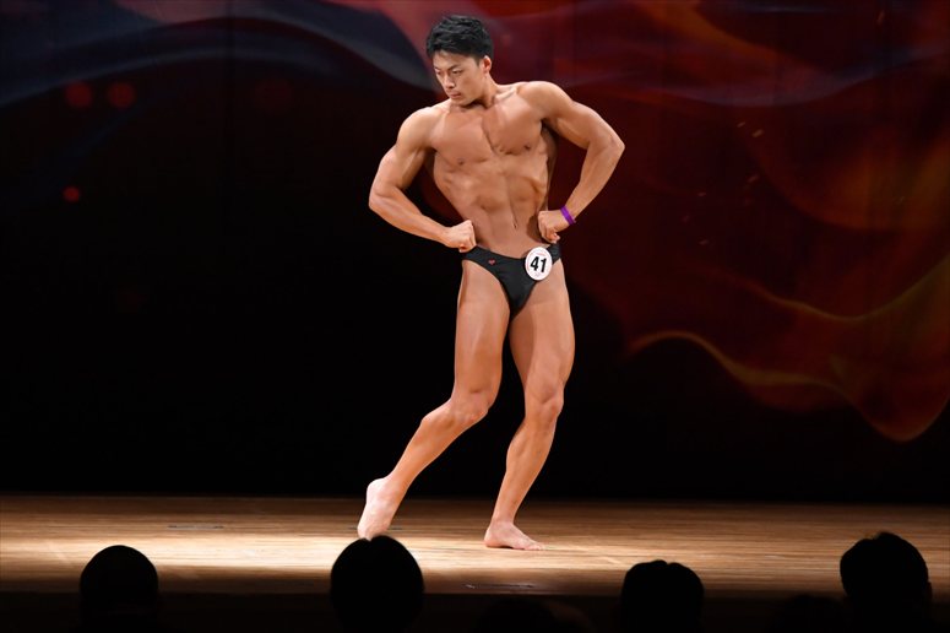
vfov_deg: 5.4
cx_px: 475
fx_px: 6726
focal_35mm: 255
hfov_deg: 8.1
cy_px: 316
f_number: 5.6
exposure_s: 1/400
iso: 4000
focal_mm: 170
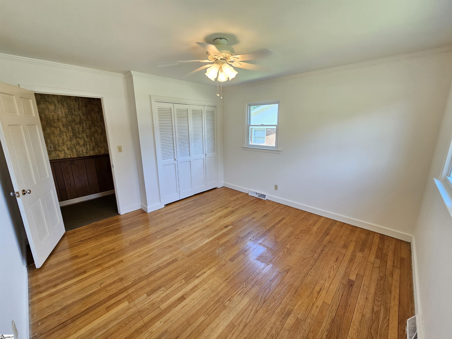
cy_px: 170
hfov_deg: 106.2
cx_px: 226
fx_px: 170
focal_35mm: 13
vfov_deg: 89.9
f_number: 2.2
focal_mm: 2.2
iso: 125
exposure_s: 1/60
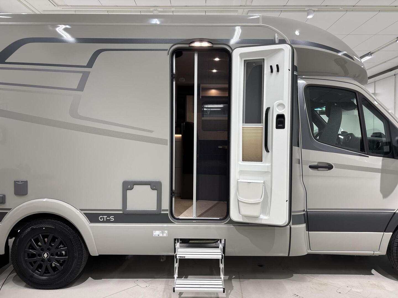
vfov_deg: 53.1
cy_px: 149
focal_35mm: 26
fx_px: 299
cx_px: 199
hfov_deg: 67.3
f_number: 1.6
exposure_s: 1/100
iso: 80
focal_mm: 5.96
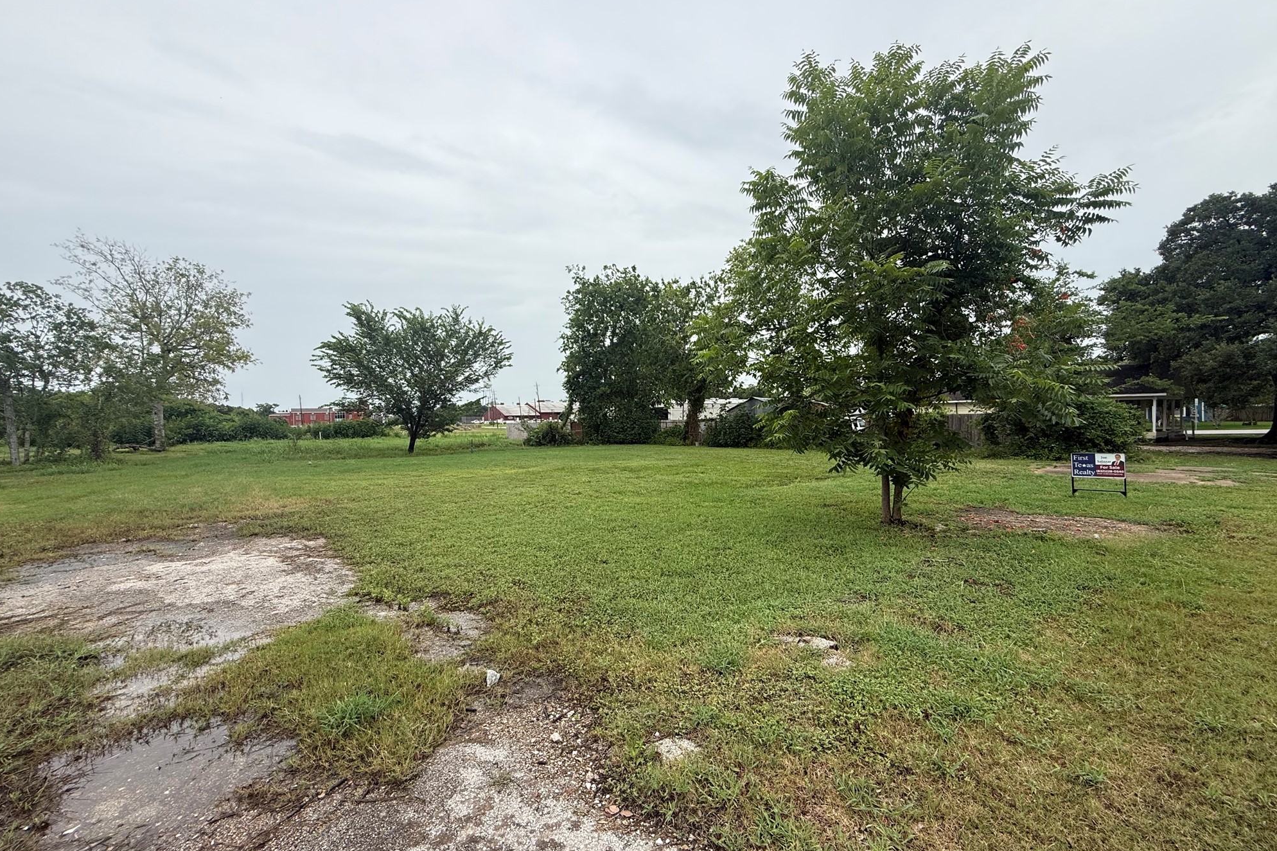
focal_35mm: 15
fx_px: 532
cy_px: 425
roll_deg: +1.1
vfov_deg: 77.3
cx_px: 651
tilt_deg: -0.3
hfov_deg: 100.4
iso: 50
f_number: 2.2
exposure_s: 1/1534
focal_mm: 2.22
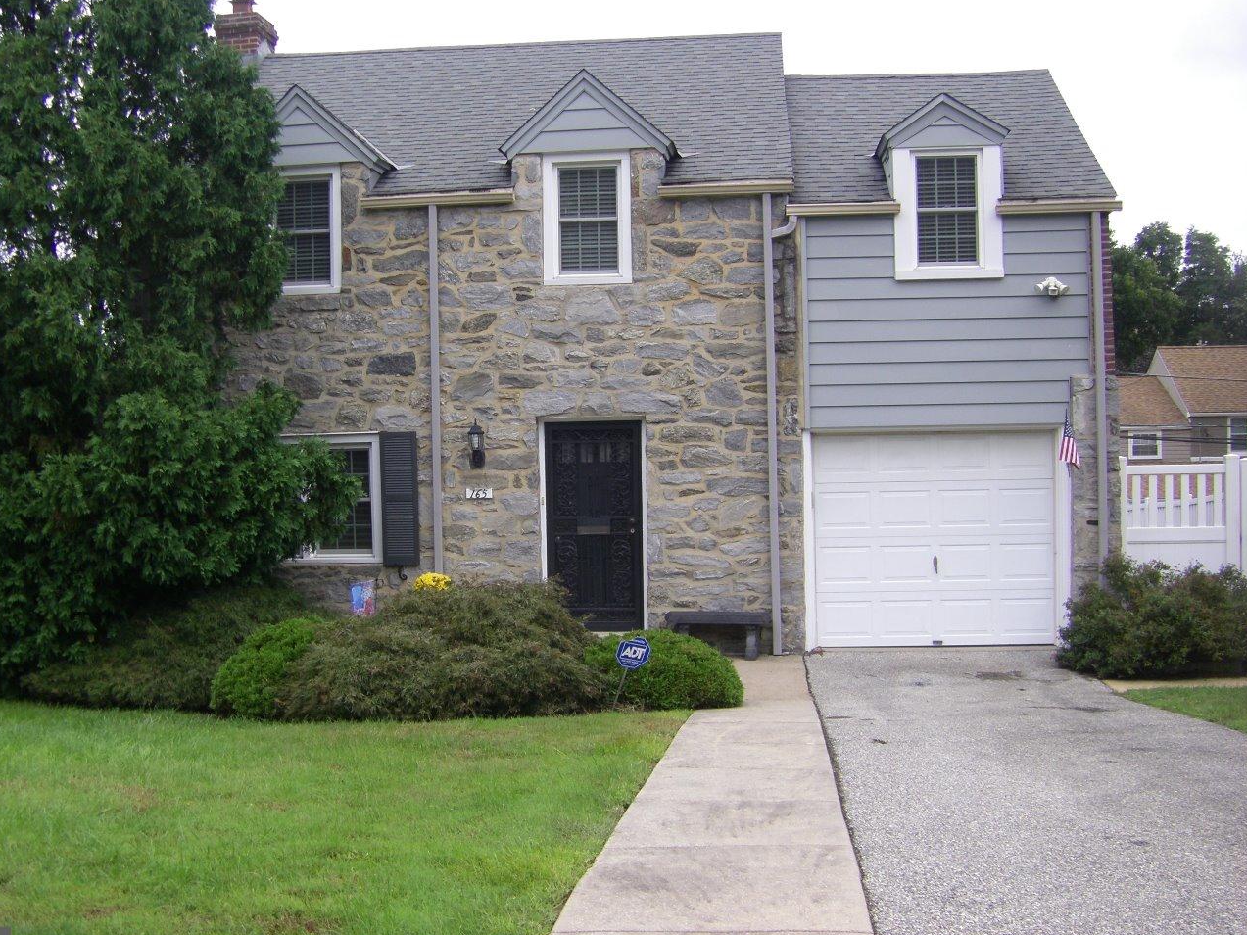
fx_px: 1549
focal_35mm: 43
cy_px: 455
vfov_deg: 33.6
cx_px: 545
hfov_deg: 43.8
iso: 64
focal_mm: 6.3
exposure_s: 1/160
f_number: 3.5
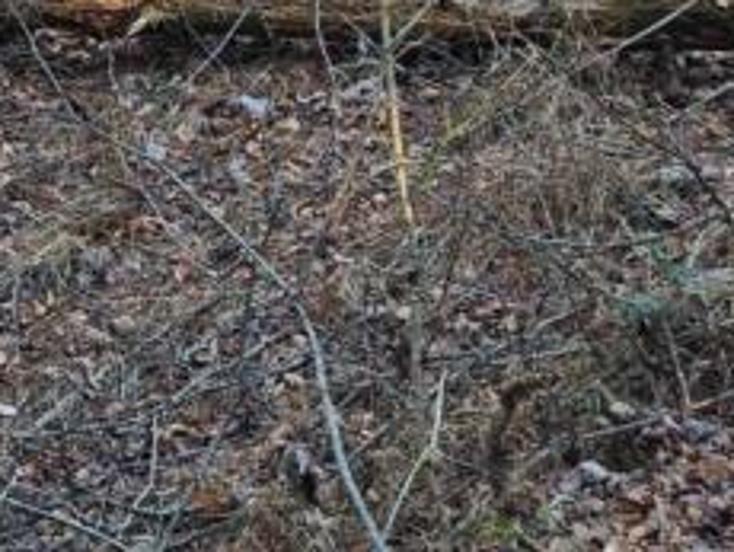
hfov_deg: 14.4
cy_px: -715
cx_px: -600
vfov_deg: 10.8
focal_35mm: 120
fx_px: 2547
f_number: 1.8
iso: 32
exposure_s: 1/120
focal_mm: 5.4
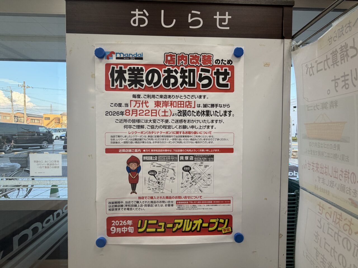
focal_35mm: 14
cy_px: 134
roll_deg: -0.1
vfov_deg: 85.7
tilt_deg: -2.1
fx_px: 145
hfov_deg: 102.1
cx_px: 179
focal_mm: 2.22
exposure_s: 1/104
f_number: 2.2
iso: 64
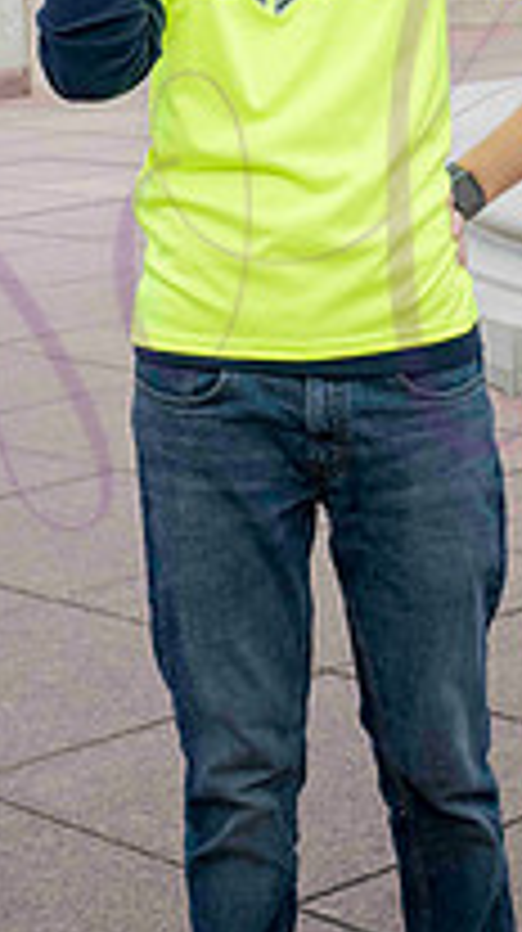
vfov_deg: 18.2
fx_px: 2813
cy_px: -59
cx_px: 297
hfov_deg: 10.6
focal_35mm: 114
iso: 640
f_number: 14
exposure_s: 1/400
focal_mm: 50
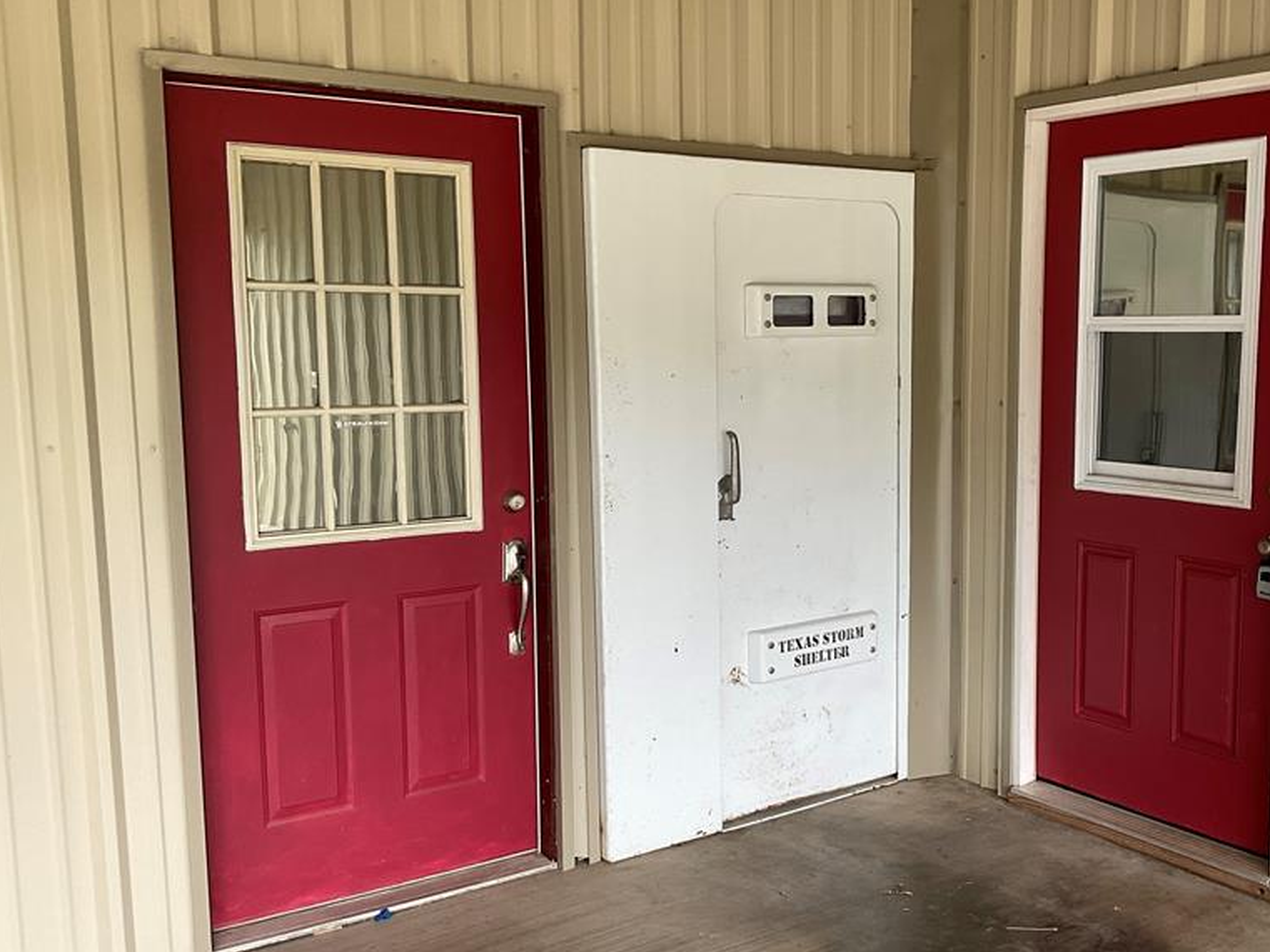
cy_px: 502
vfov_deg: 36.8
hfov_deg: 47.3
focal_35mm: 39
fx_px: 1431
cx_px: 819
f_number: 1.8
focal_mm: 3
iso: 50
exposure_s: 1/122
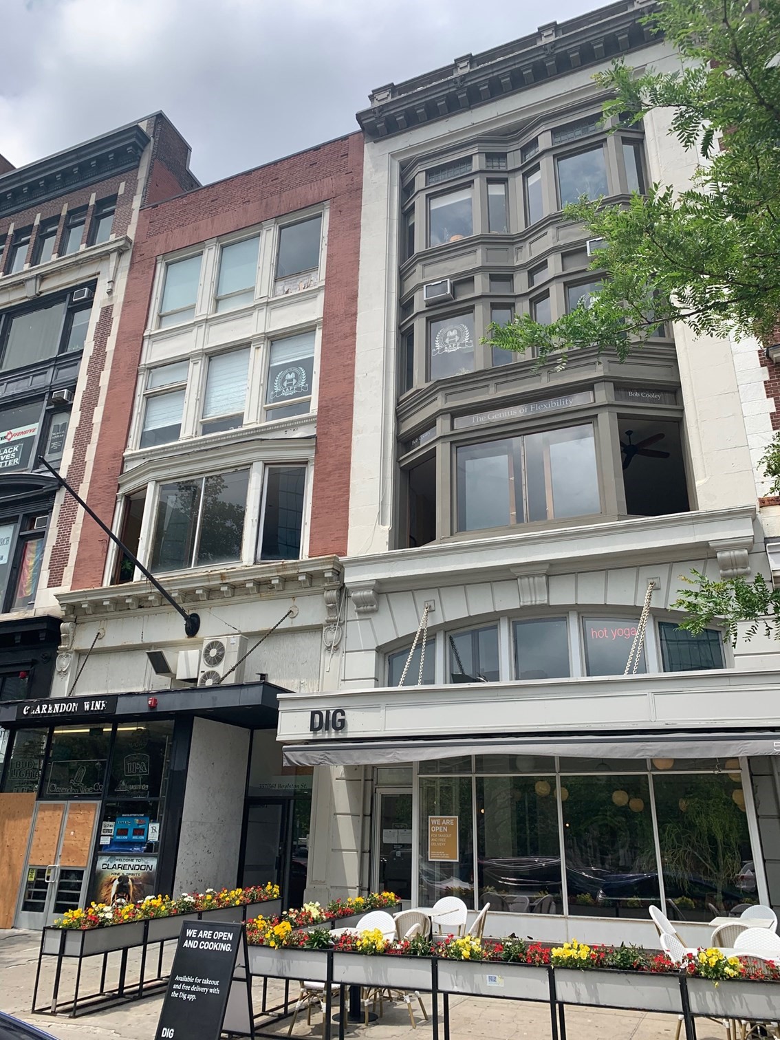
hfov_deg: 53.1
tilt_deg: +23.7
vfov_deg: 67.3
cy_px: 520
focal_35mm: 26
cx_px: 390
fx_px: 781
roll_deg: -1.1
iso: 25
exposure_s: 1/1661
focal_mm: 4.25
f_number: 1.8
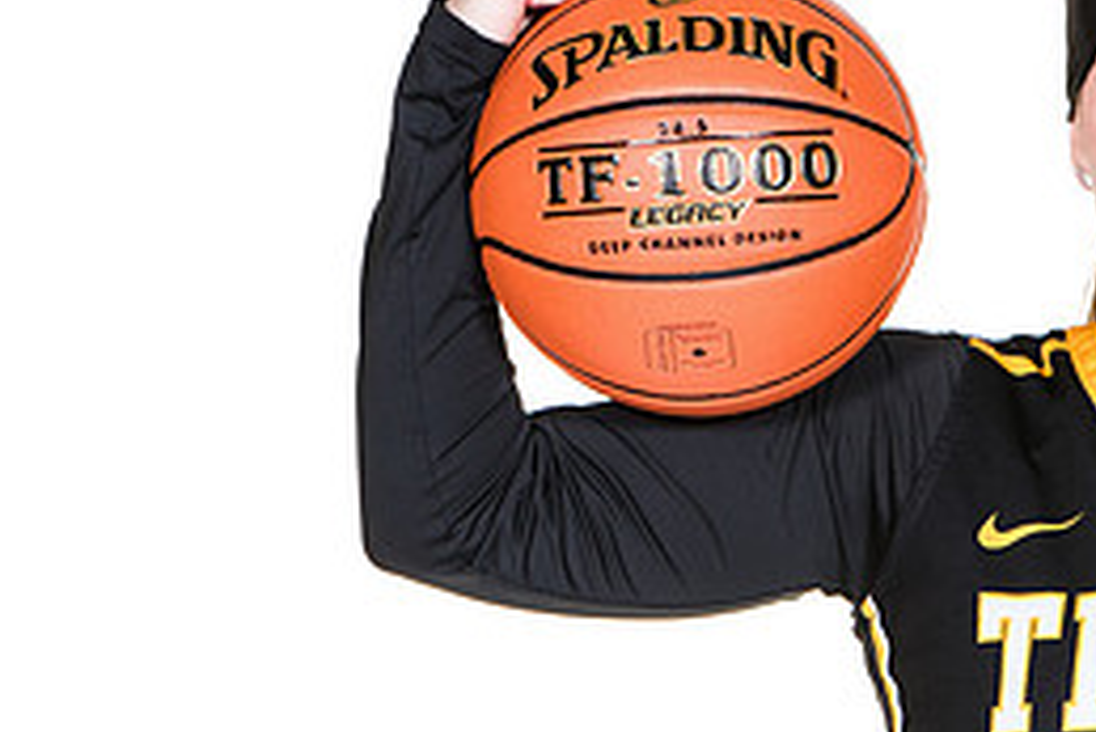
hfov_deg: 4.5
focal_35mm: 453
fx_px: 13798
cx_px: 1117
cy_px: 476
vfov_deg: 3.0
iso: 200
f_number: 6.3
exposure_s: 1/160
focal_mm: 135
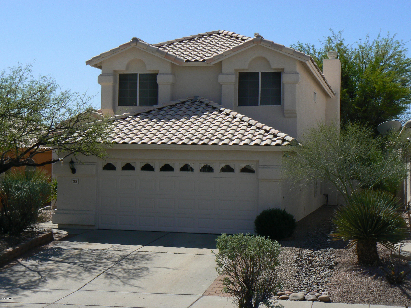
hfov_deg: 31.2
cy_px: 154
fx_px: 736
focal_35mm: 62
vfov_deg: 23.7
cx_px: 206
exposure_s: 1/500
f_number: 7.1
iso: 80
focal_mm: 10.4
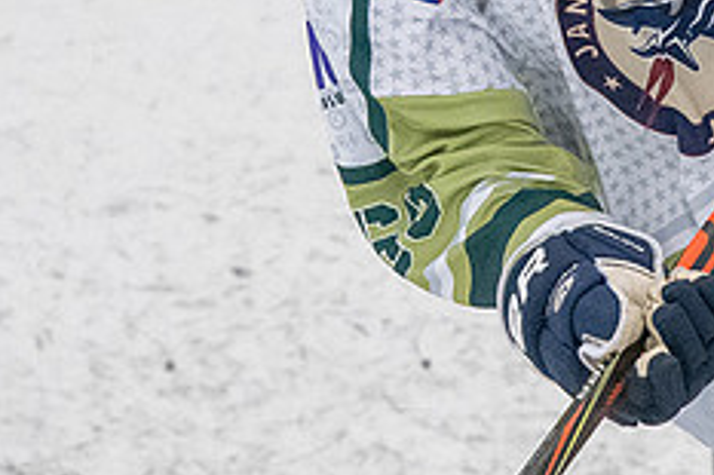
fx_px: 26141
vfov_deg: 1.0
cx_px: 369
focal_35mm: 1319
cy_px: -176
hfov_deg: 1.6
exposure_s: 1/800
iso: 2000
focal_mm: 200
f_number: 3.5
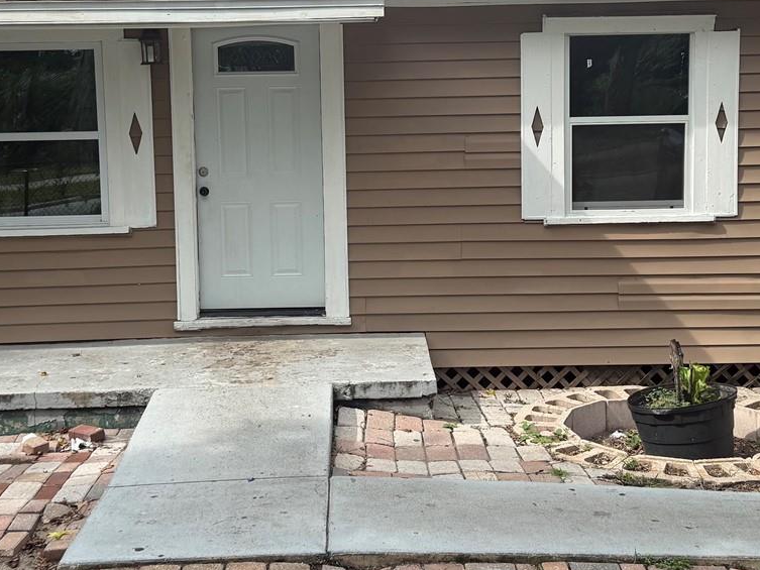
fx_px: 1120
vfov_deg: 28.4
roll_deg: +1.5
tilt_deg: -4.5
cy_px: 202
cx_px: 399
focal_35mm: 51
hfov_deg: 37.5
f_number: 1.78
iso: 100
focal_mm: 6.76
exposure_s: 1/2703
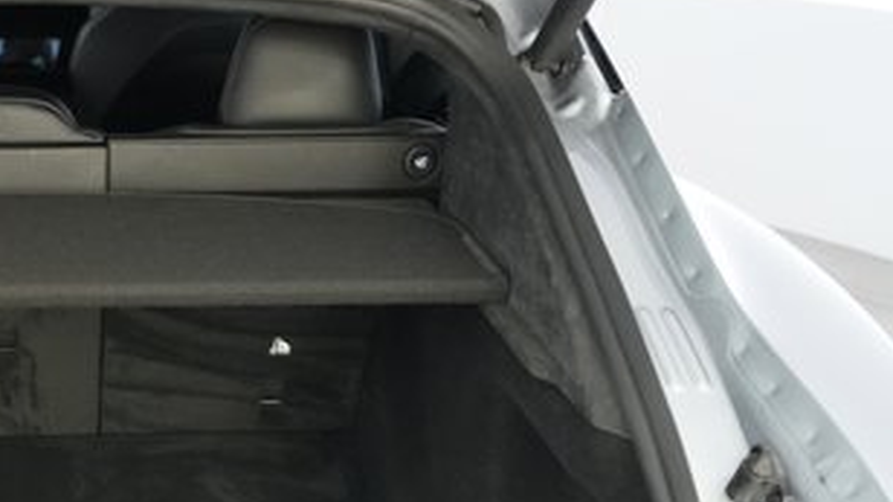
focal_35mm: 61
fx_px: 1444
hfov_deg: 31.9
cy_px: 580
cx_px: 14
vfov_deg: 18.8
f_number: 2.8
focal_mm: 28
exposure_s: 1/160
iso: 6400
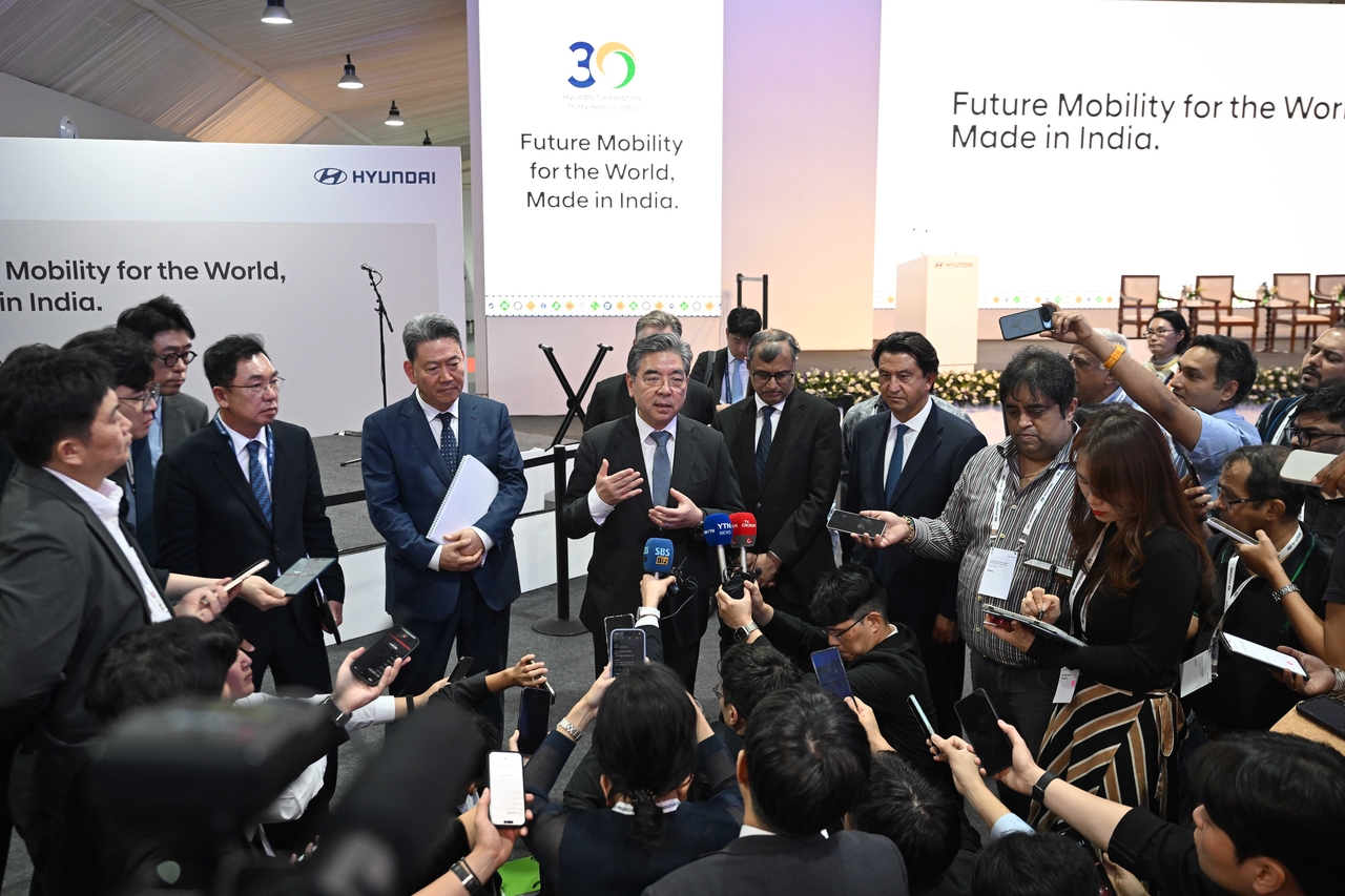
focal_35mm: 30
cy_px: 448
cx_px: 672
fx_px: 1102
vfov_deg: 44.3
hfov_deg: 62.8
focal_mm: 29.5
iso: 2000
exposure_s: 1/160
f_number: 3.5
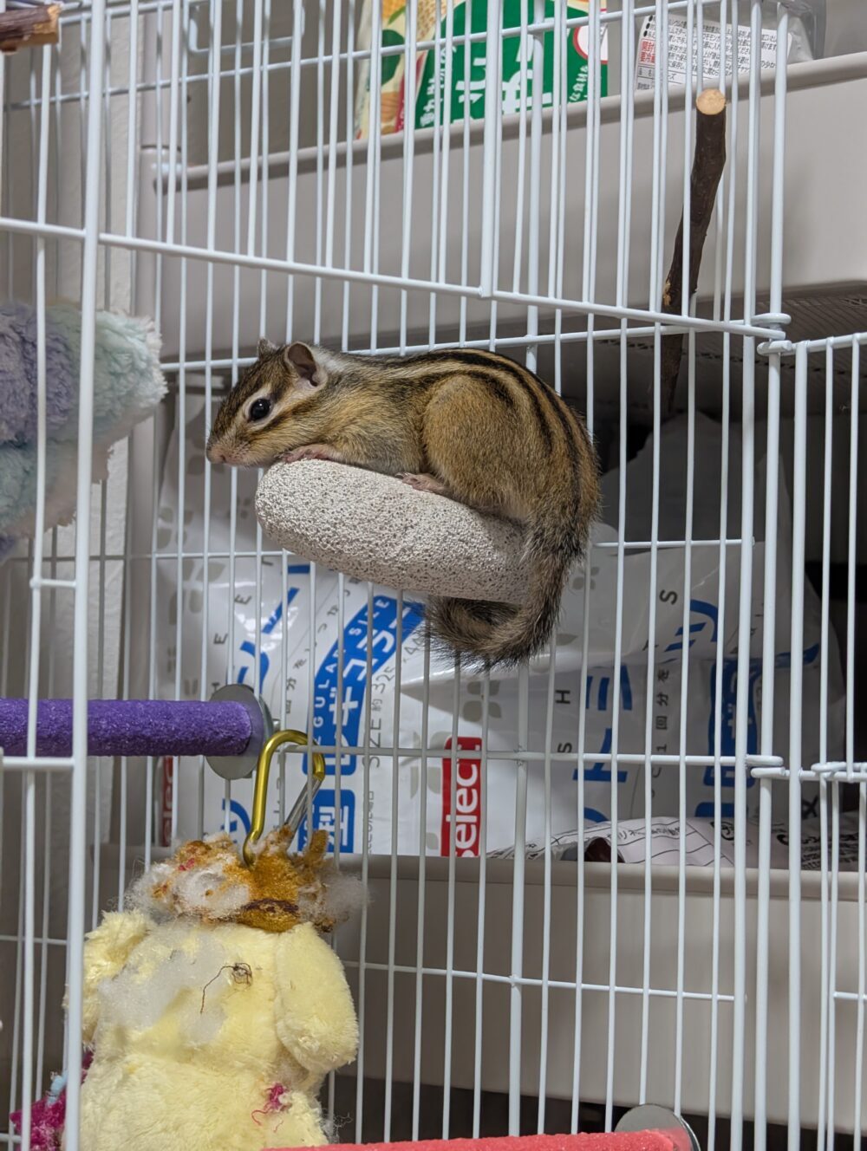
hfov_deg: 13.5
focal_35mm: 110
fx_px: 3664
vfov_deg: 17.9
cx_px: 434
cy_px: 576
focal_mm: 18
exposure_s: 1/73
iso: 983
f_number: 2.8
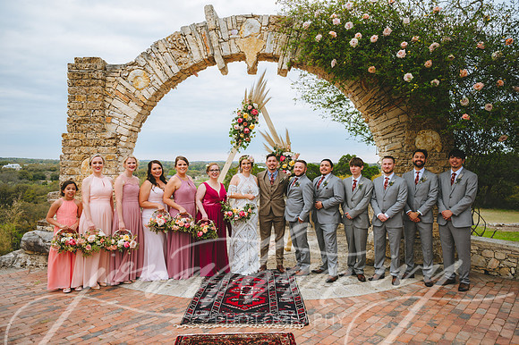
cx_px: 266
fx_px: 355
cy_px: 177
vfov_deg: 51.9
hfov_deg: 72.3
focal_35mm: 25
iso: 160
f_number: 2.8
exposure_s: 1/160
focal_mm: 24
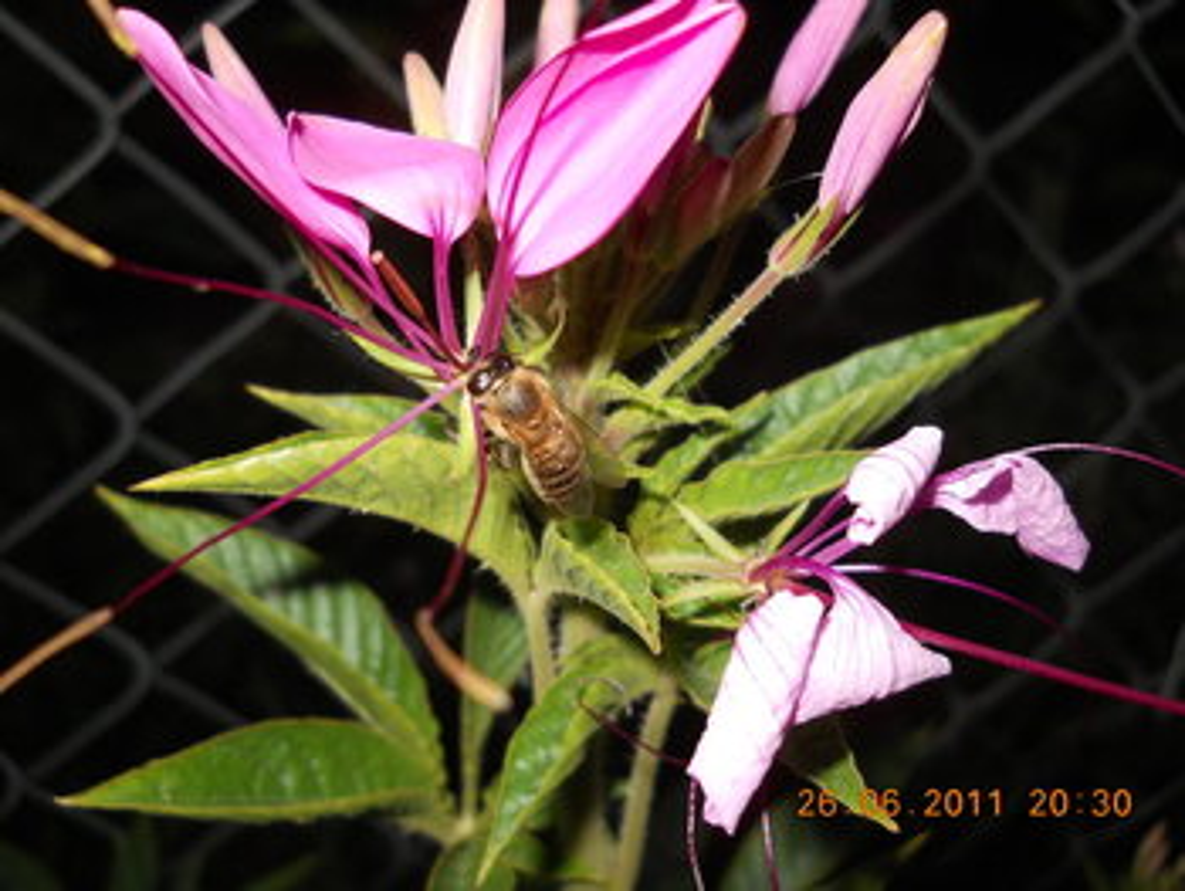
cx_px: 592
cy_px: 446
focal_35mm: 41
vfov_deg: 35.2
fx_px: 1405
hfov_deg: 45.7
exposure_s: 1/30
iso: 80
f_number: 5.5
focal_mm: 6.72
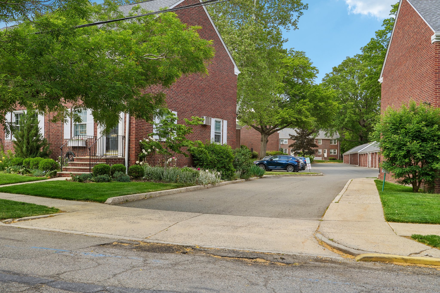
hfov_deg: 54.4
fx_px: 428
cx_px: 220
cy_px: 146
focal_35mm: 35
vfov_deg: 37.8
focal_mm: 35
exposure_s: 1/125
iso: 125
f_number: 8
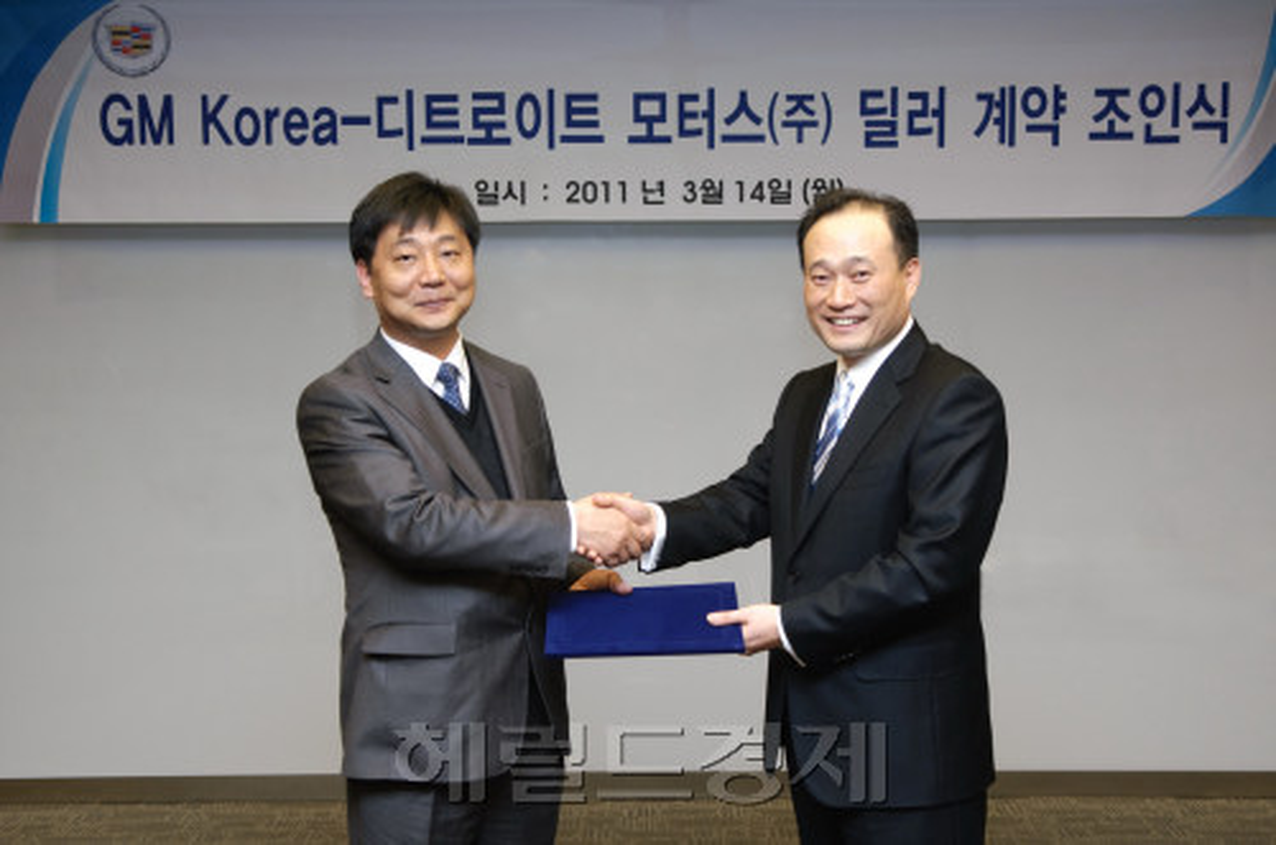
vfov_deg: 29.7
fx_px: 1591
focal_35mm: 45
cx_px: 638
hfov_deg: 43.7
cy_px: 422
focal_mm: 30
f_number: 3.5
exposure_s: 1/60
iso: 400
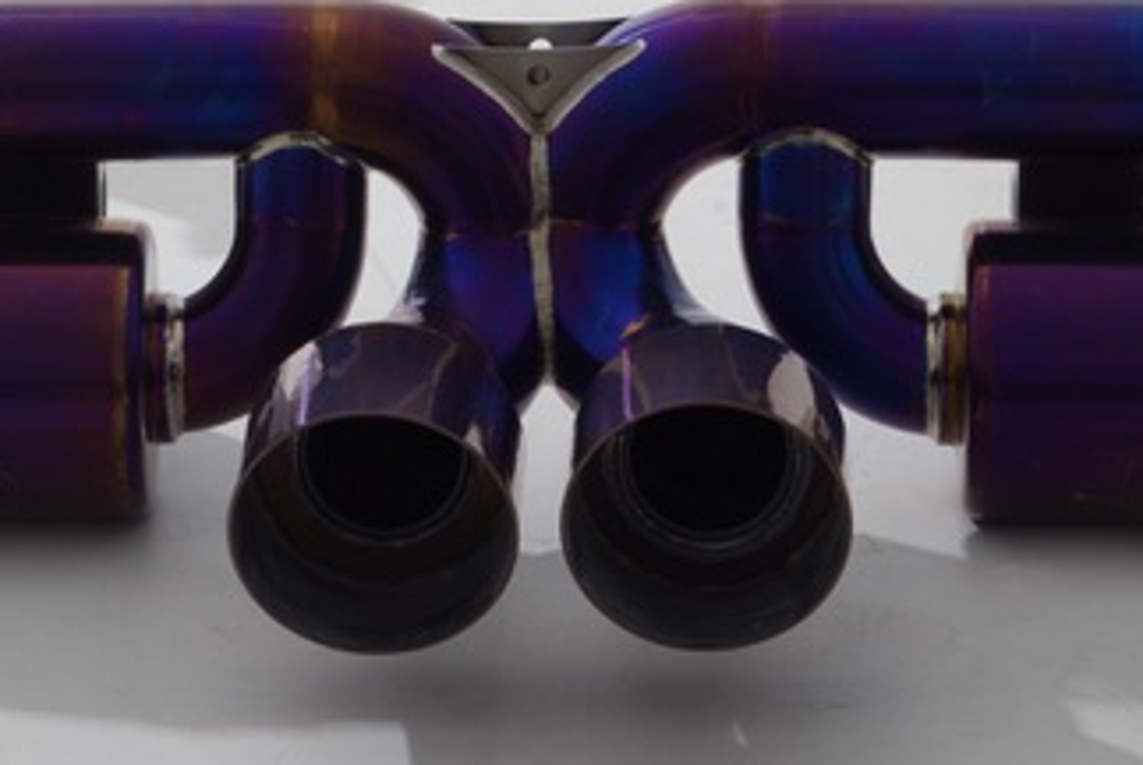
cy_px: 152
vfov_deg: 5.9
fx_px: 7468
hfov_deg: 8.8
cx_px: 552
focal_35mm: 235
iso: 100
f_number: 22
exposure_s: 1/160
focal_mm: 70
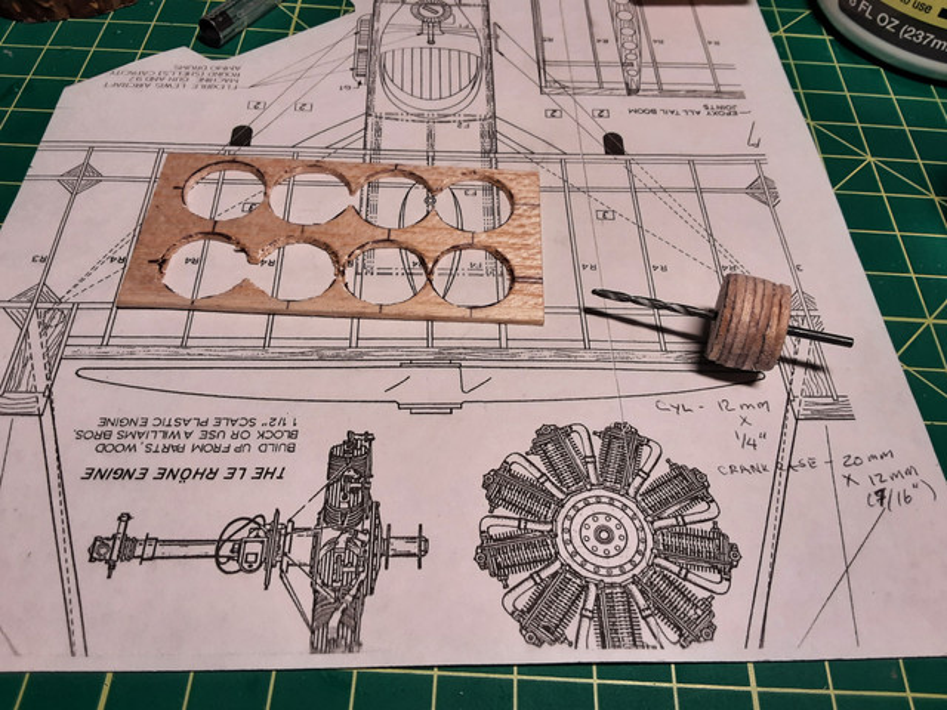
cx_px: 474
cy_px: 355
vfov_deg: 51.4
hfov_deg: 65.3
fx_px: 739
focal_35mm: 27
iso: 50
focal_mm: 2.91
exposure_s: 1/60
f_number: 1.9
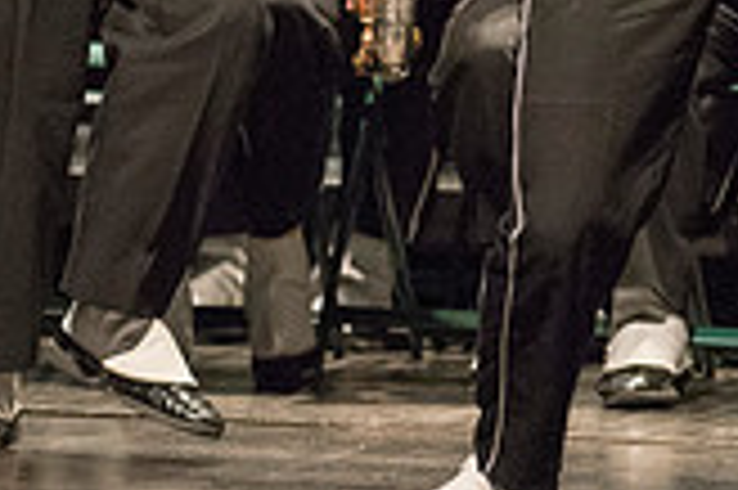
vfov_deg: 1.3
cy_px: -258
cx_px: -252
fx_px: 21769
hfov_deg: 1.9
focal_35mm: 1063
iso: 4000
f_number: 2.8
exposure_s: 1/500
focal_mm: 300
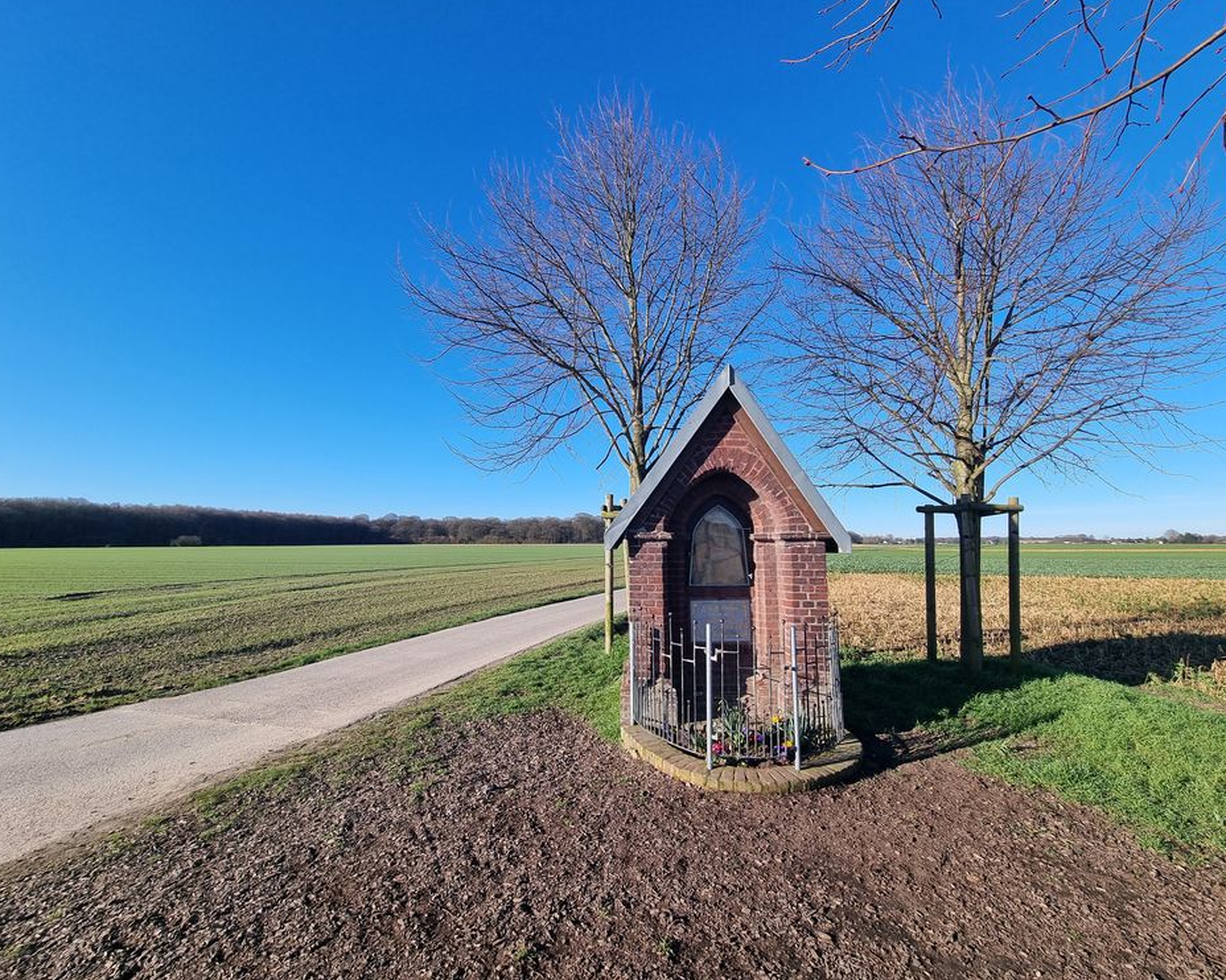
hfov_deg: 100.7
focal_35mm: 14
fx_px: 508
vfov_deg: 87.9
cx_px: 620
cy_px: 474
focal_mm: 2.2
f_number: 2.2
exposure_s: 1/1188
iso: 50
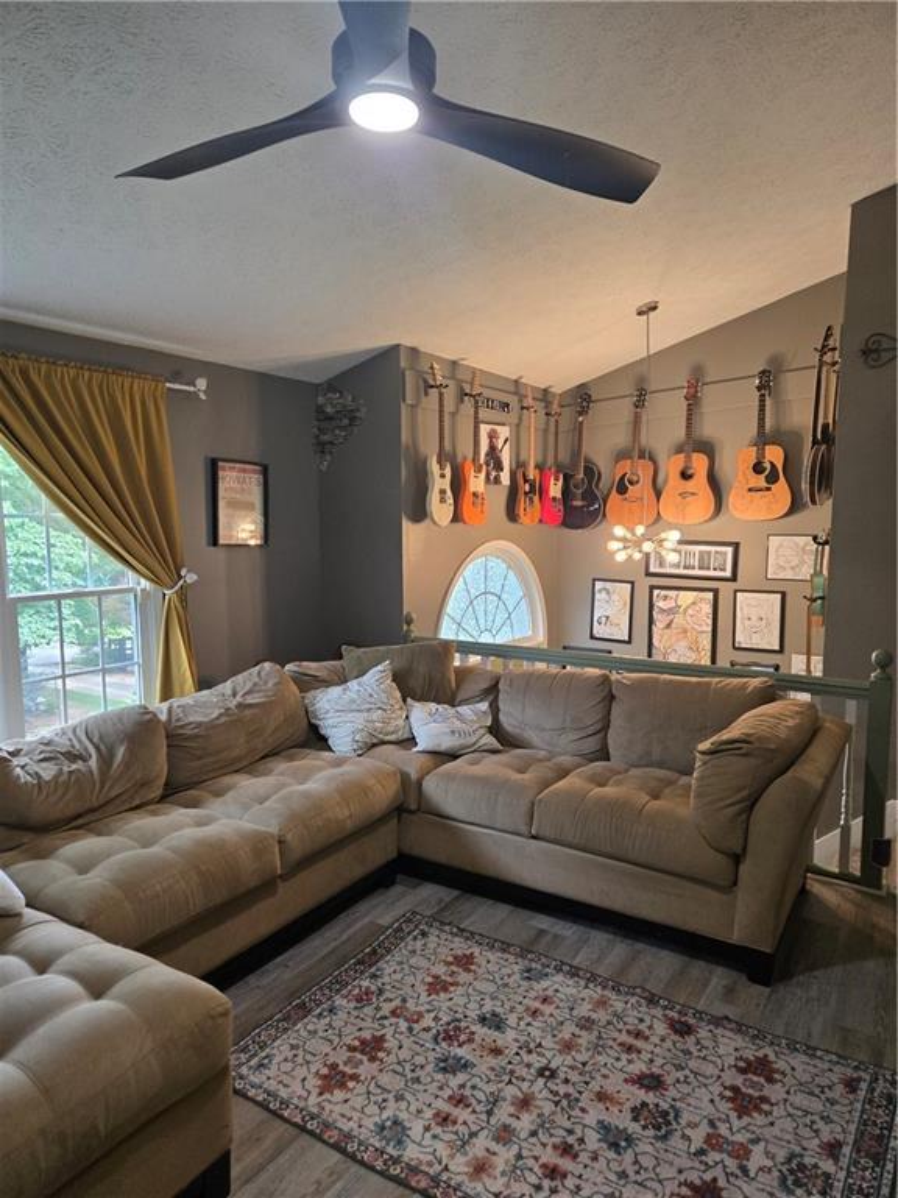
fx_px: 796
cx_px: 449
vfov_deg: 73.9
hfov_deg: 58.9
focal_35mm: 23
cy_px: 599
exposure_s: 1/120
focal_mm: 5.4
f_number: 1.8
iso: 250
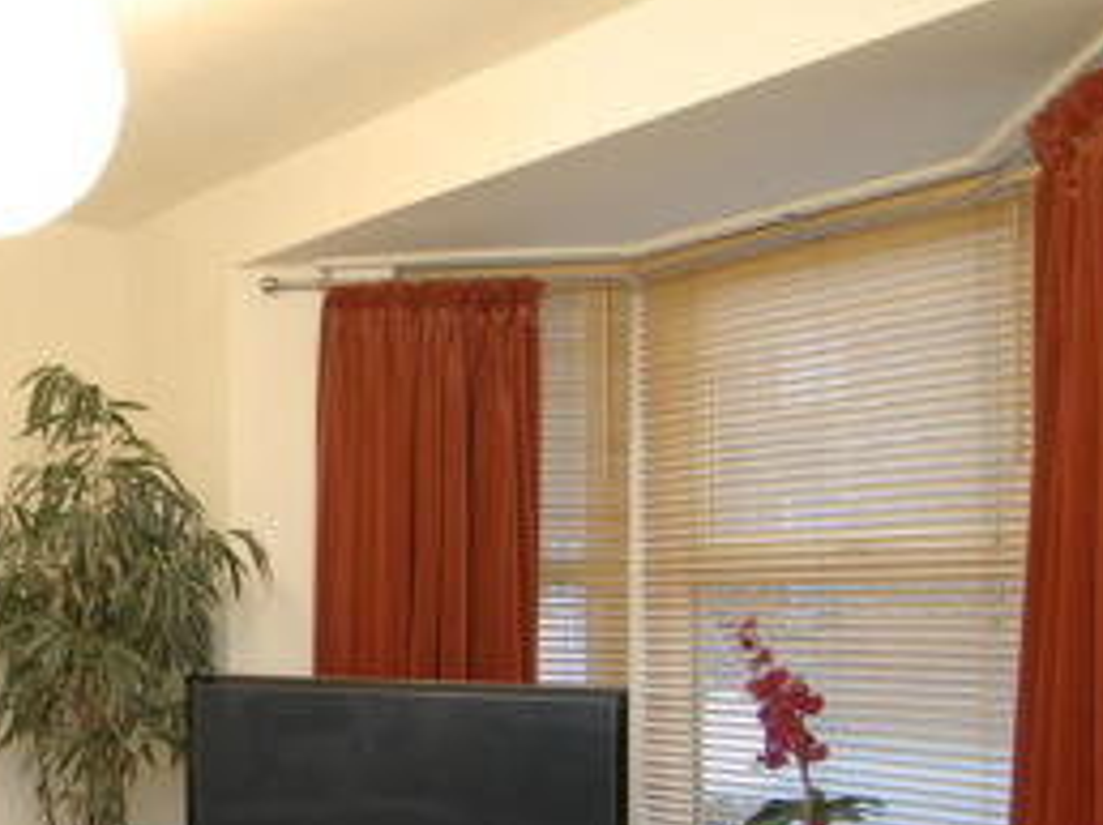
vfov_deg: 35.3
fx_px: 1280
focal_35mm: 40
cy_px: 558
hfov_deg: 40.0
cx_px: -36
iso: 400
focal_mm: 11
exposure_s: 1/8
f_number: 3.2
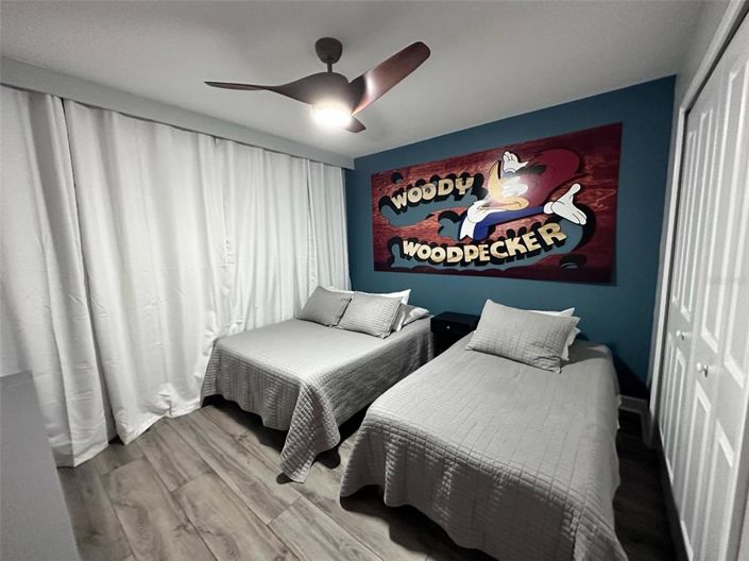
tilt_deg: -6.3
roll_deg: +1.2
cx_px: 374
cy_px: 280
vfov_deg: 85.6
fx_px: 303
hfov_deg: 102.1
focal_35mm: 14
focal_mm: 2.22
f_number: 2.2
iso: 800
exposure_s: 1/60
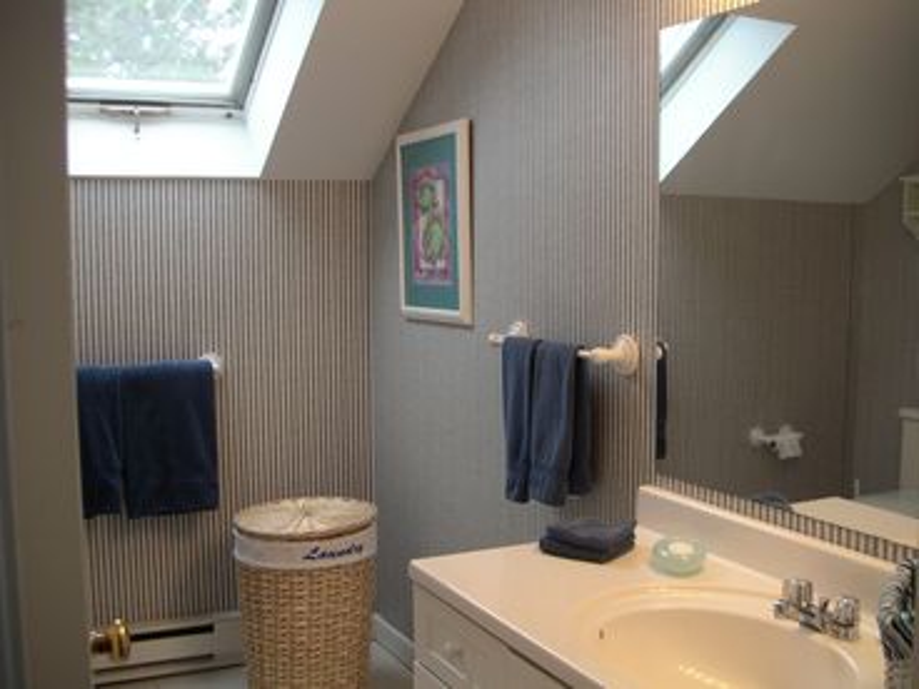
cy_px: 344
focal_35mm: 38
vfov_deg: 37.7
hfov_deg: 49.0
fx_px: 1009
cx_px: 460
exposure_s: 1/50
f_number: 2.8
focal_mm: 6
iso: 50
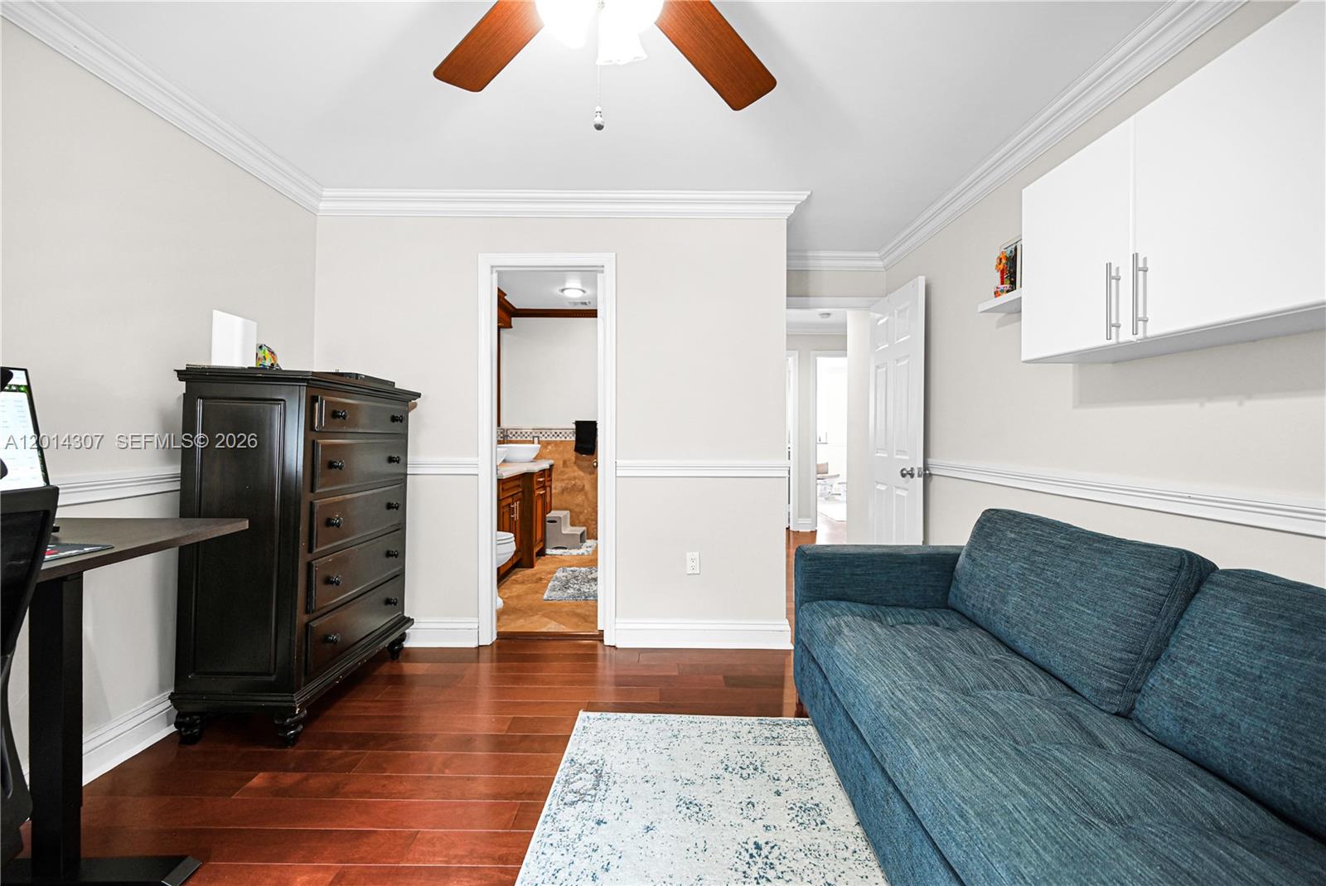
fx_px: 516
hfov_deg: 104.2
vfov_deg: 81.3
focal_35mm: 14
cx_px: 663
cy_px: 443
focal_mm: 14
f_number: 4
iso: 360
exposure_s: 1/15
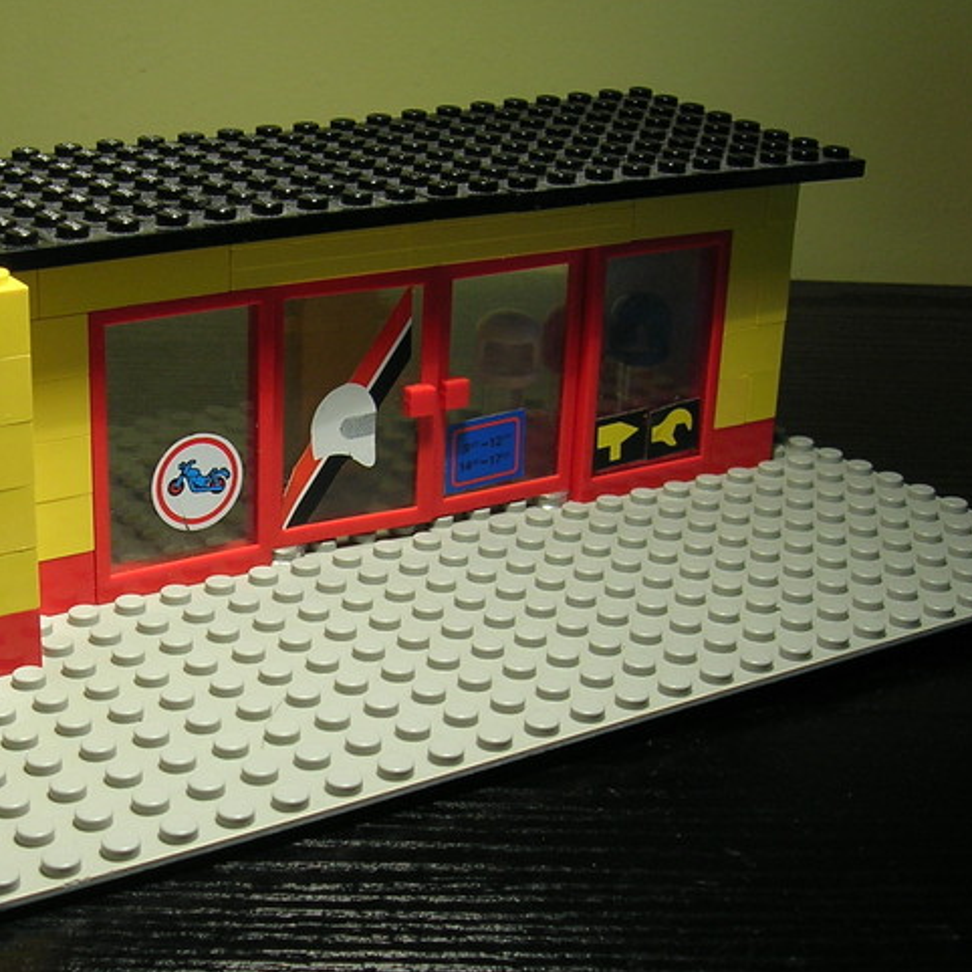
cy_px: 590
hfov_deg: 30.1
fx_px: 1779
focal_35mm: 56
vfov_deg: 30.5
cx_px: 260
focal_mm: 5.7
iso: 50
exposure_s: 1/30.8
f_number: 2.9
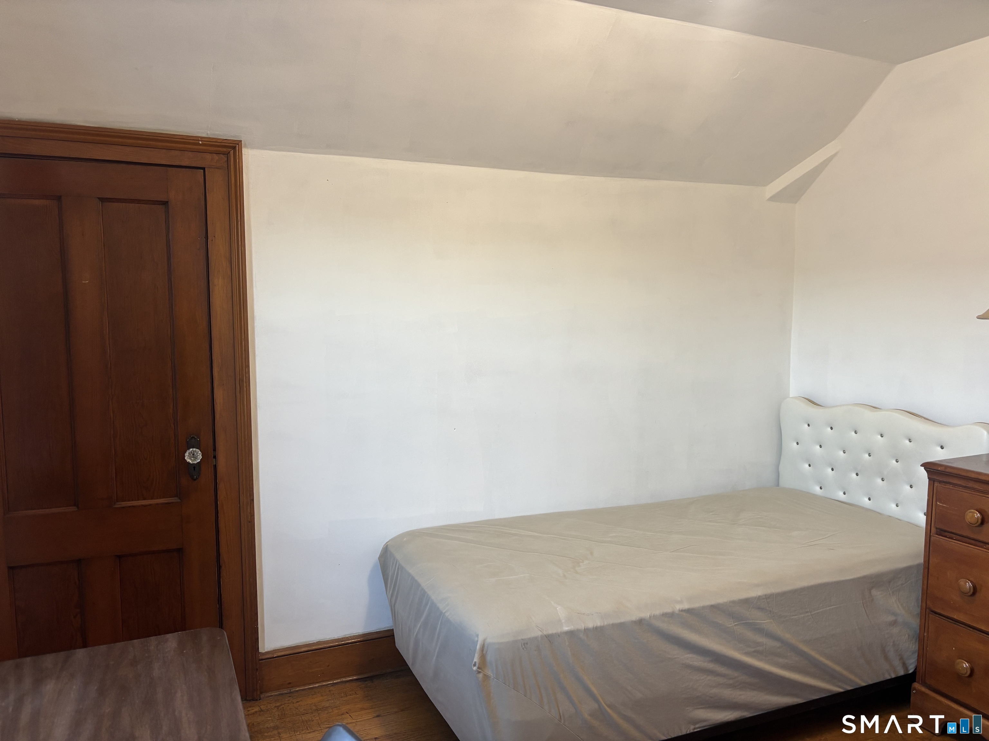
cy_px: 370
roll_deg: +0.1
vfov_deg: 53.1
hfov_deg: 67.3
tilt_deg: -6.3
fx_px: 743
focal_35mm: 26
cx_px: 494
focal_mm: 5.96
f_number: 1.6
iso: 125
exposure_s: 1/60
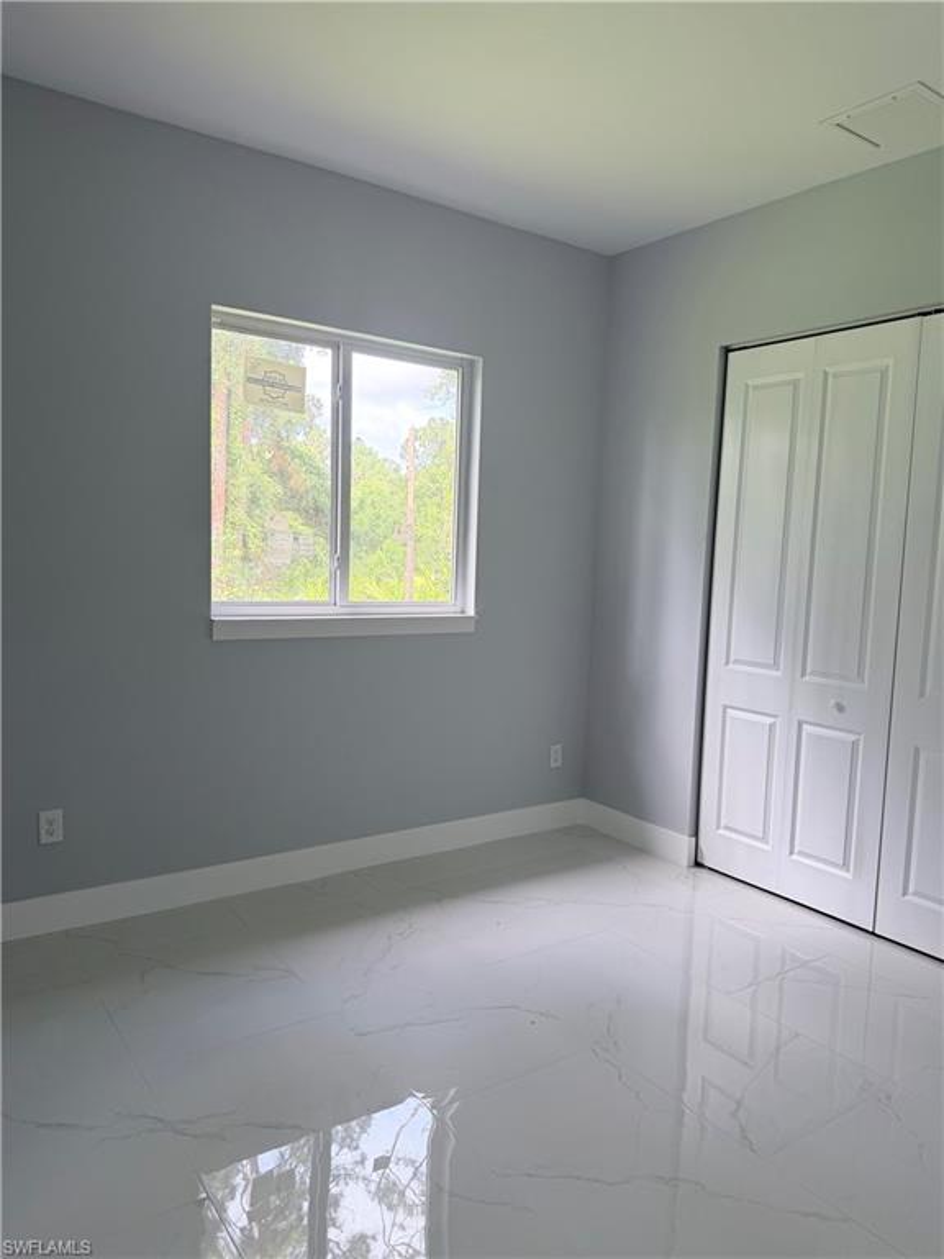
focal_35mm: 24
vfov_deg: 71.6
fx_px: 873
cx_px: 472
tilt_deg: -5.6
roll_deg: -1.5
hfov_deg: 56.8
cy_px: 630
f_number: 1.78
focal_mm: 6.76
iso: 80
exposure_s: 1/179
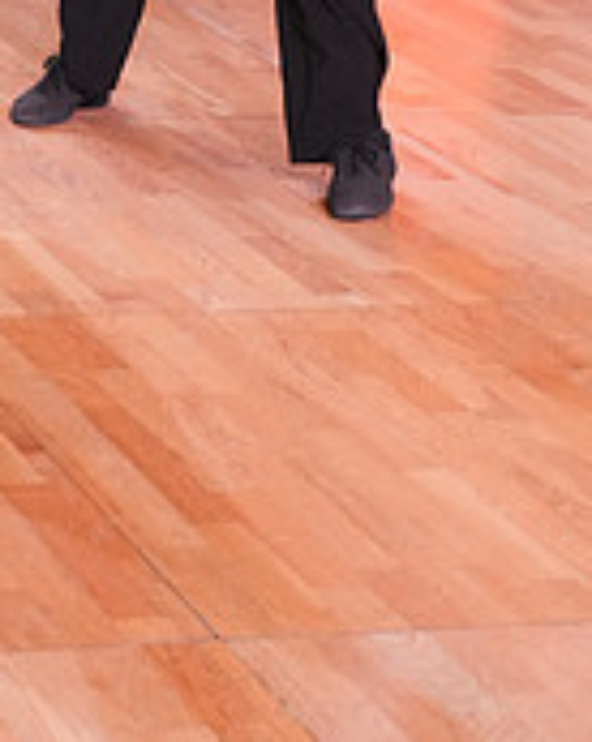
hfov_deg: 10.7
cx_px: -32
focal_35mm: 142
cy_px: -480
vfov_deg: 12.7
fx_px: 3115
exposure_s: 1/250
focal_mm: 45
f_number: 5.6
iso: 2000
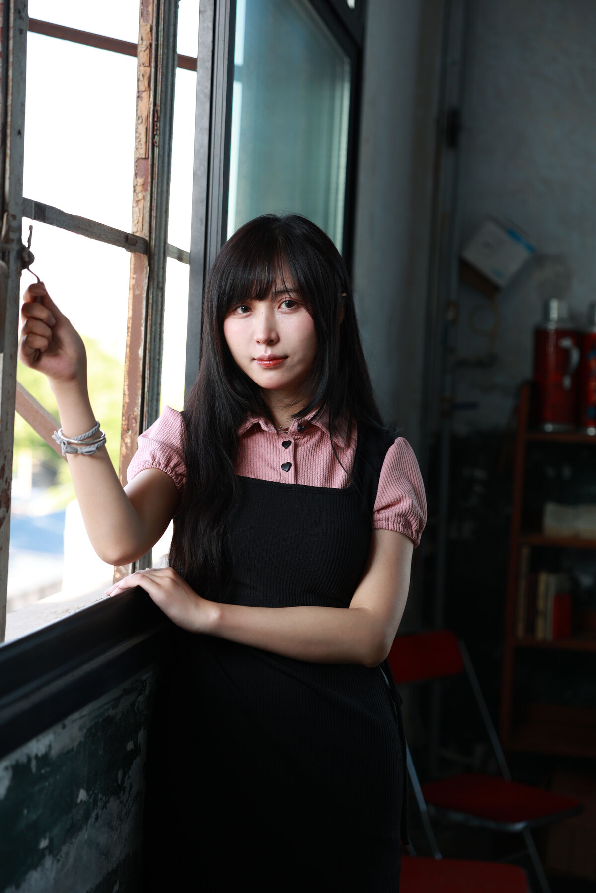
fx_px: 1440
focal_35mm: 58
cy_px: 446
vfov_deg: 34.5
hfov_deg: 23.4
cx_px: 298
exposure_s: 1/200
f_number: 2.8
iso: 200
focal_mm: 58
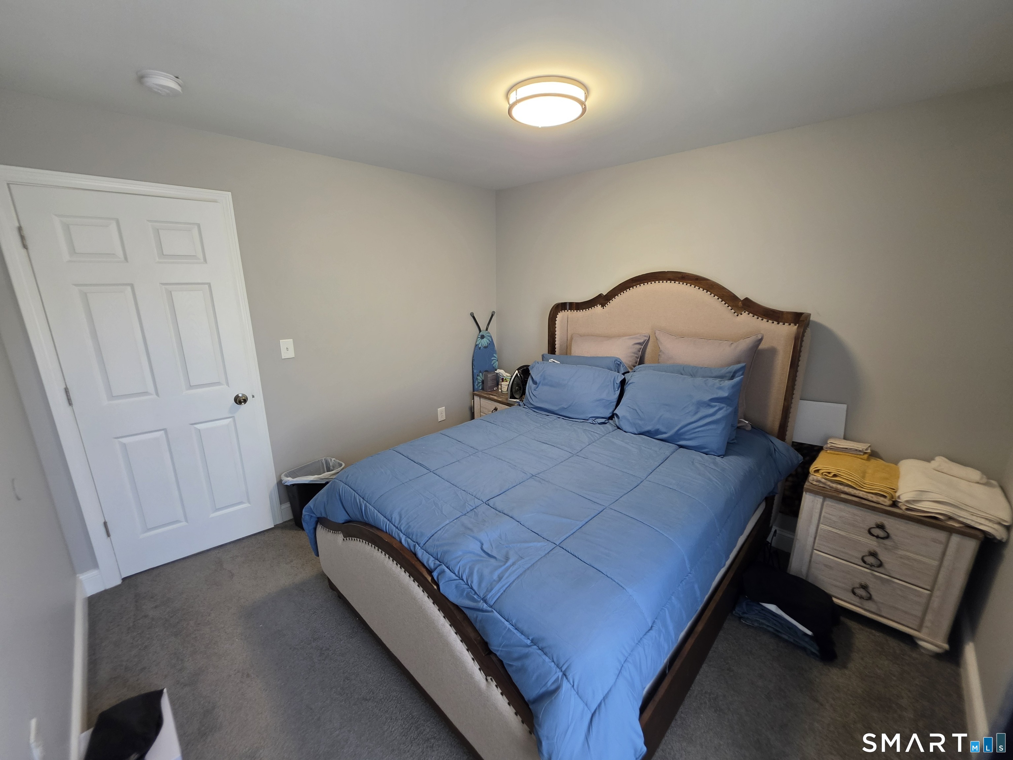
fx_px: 380
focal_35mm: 13
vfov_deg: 89.9
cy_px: 380
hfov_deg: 106.2
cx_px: 506
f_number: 1.9
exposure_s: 1/60
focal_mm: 2.2
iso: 160
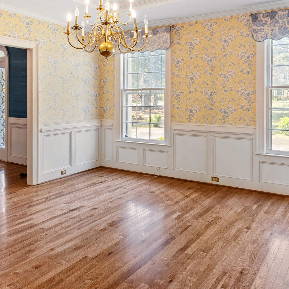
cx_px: 112
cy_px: 117
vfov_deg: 49.5
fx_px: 312
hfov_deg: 49.4
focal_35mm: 33
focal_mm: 17
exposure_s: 1/1.25
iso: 400
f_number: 8
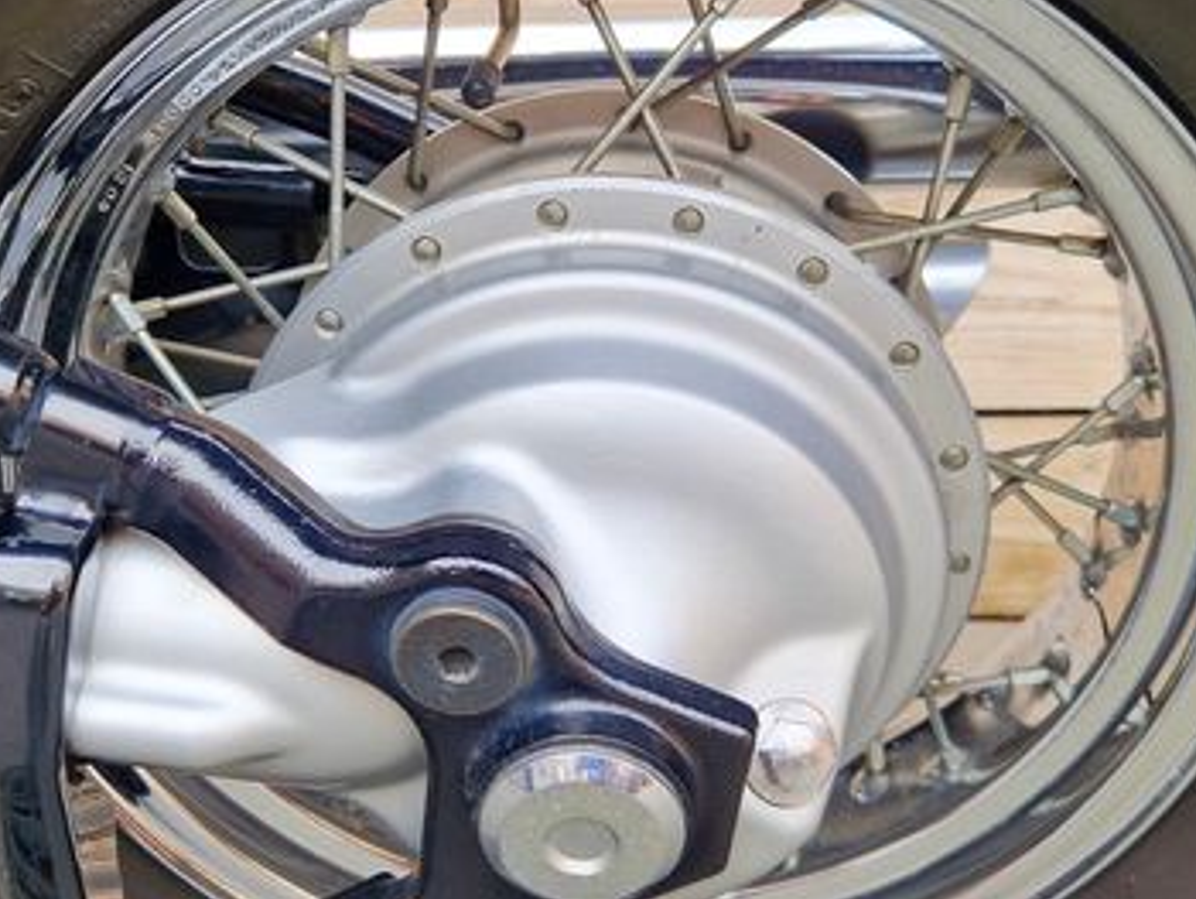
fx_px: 1452
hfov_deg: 44.7
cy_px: 410
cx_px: 533
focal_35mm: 42
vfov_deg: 34.4
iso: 50
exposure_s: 1/180
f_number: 1.8
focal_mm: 5.4
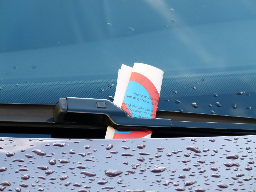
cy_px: 96
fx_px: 2440
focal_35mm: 330
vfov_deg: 4.5
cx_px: 128
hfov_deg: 6.0
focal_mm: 59.5
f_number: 4.1
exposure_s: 1/100
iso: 100
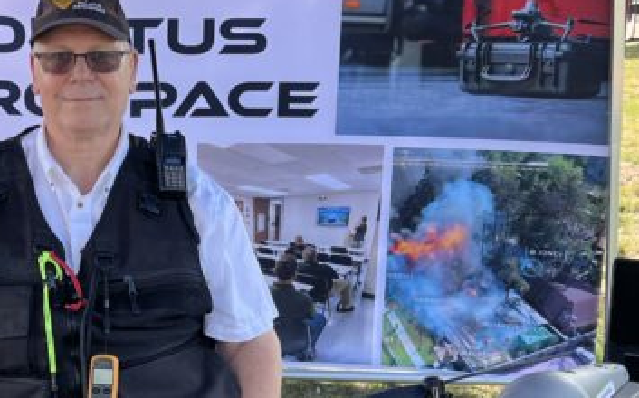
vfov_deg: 16.2
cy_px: 268
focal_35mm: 80
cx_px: 100
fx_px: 1392
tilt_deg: -13.0
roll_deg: +1.9
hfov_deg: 25.3
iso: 50
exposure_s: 1/552
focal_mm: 5.7
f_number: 1.5
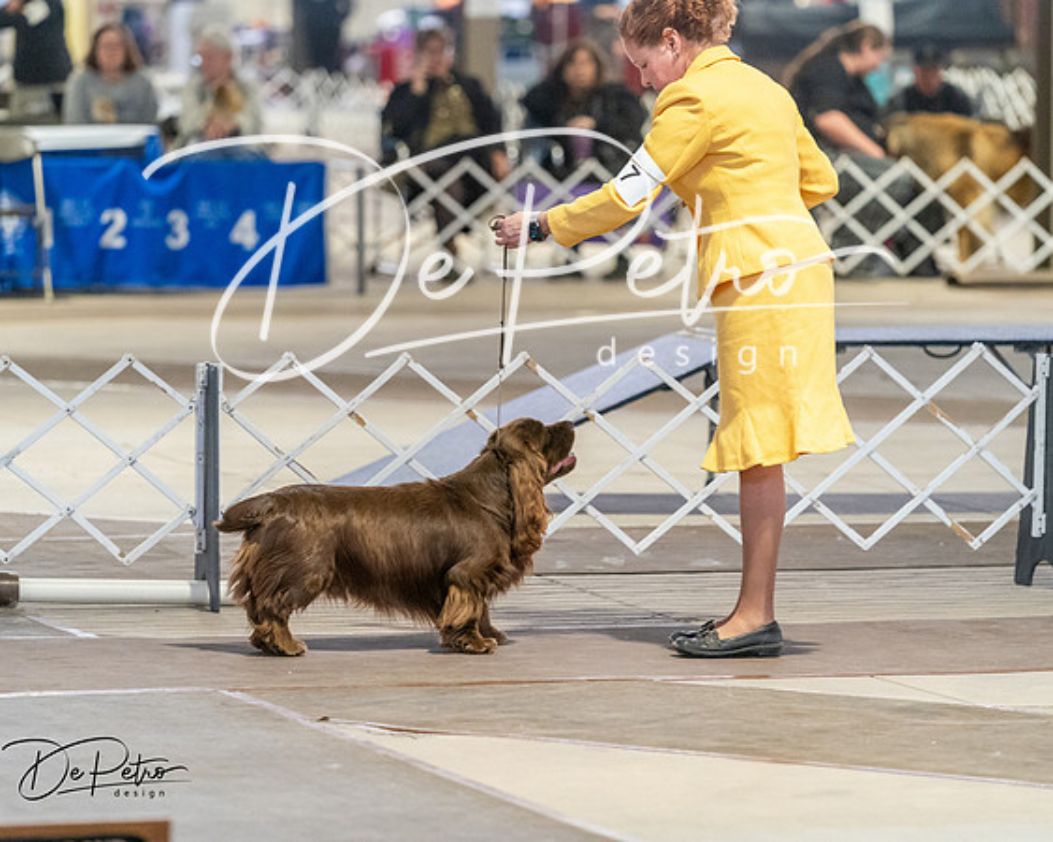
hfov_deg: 9.2
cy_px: 421
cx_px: 526
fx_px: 6561
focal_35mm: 211
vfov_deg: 7.3
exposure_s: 1/250
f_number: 3.5
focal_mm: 187
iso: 6400
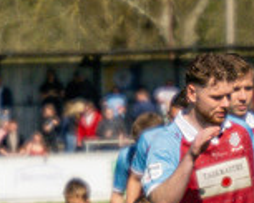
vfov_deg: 3.4
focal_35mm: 451
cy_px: 325
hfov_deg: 4.3
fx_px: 3386
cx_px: 267
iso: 400
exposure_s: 1/10000
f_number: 4
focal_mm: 98
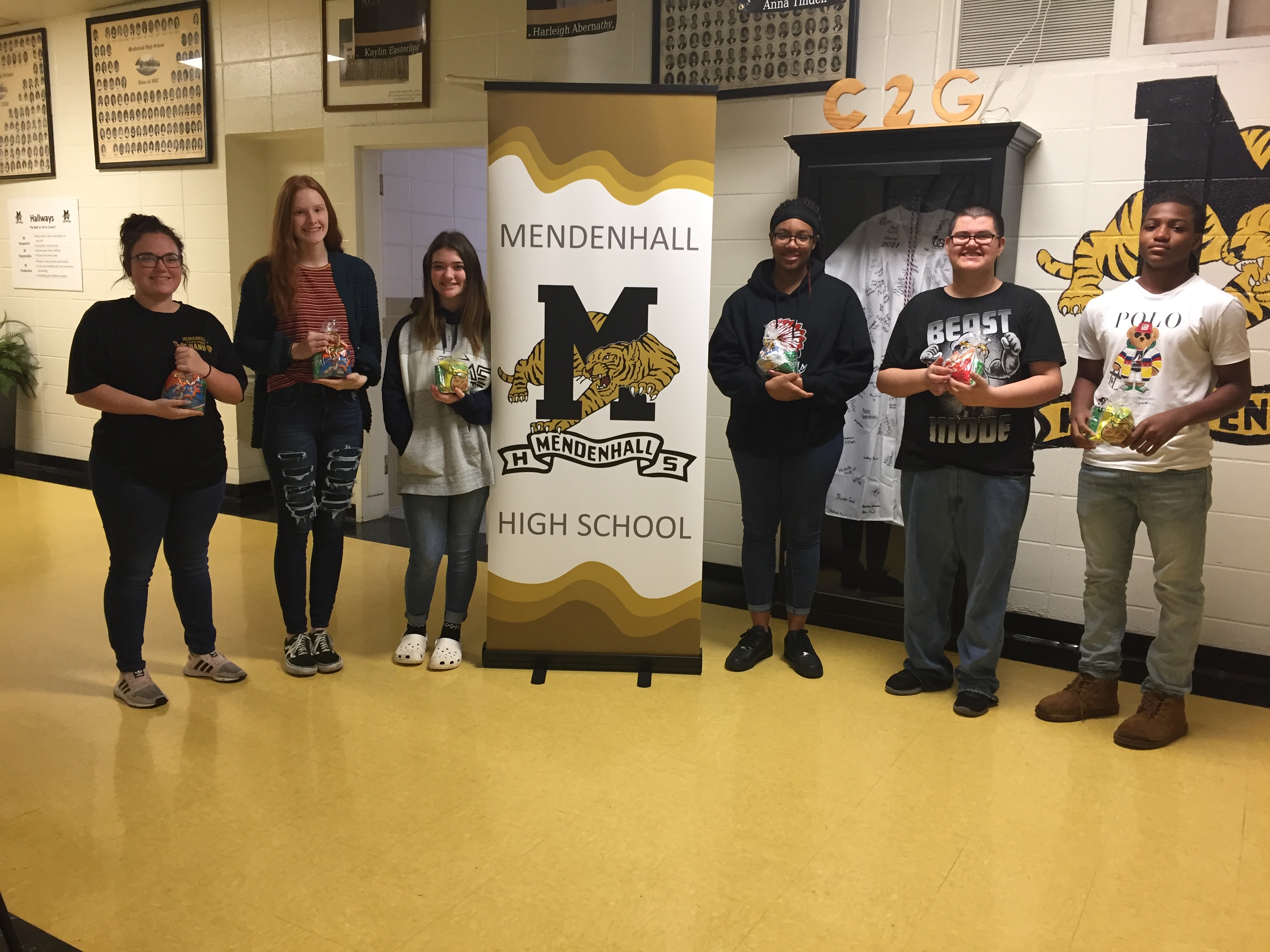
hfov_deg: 61.7
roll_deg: -2.2
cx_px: 635
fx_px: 1064
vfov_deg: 48.2
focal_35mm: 29
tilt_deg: -10.5
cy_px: 476
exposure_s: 1/30
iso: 100
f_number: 2.2
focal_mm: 4.15
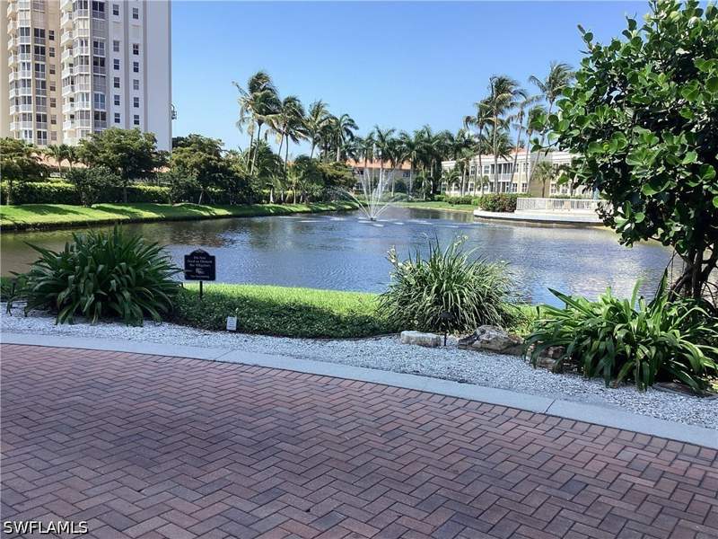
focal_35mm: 31
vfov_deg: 45.4
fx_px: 643
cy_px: 270
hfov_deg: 58.4
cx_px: 359
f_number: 2.4
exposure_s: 1/727
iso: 25
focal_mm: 3.3
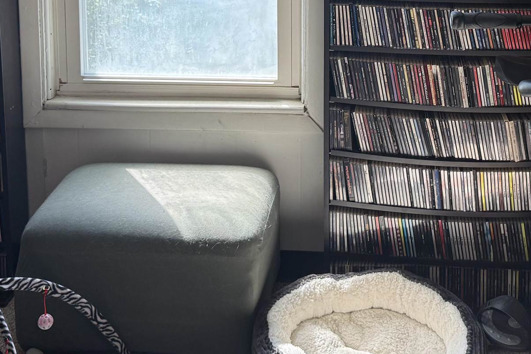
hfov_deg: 31.2
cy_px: -56
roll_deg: -0.5
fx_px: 944
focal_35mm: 64
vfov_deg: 20.1
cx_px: 346
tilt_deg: -9.0
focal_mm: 6.76
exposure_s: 1/318
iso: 100
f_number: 1.78
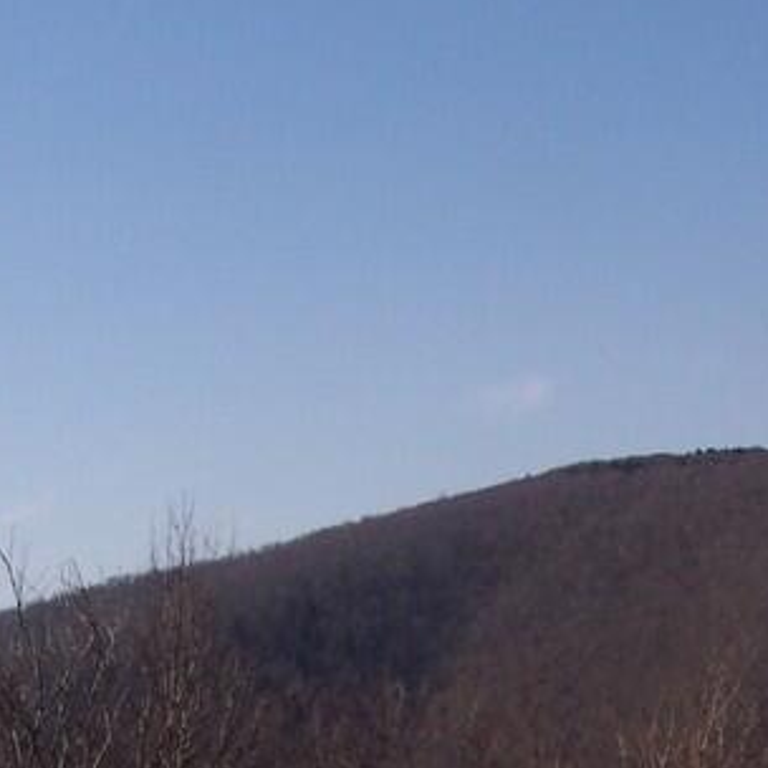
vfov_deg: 15.2
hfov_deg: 15.4
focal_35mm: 113
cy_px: 748
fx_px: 2836
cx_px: 417
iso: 80
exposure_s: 1/500
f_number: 5.6
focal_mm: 6.3
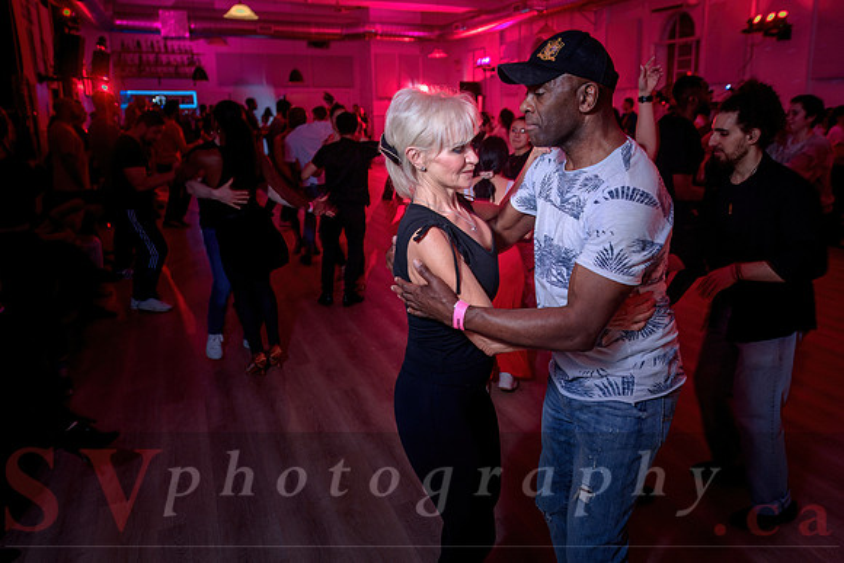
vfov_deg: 46.7
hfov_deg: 65.7
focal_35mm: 28
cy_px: 238
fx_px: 649
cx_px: 487
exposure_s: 1/40
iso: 400
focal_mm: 24
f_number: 2.8
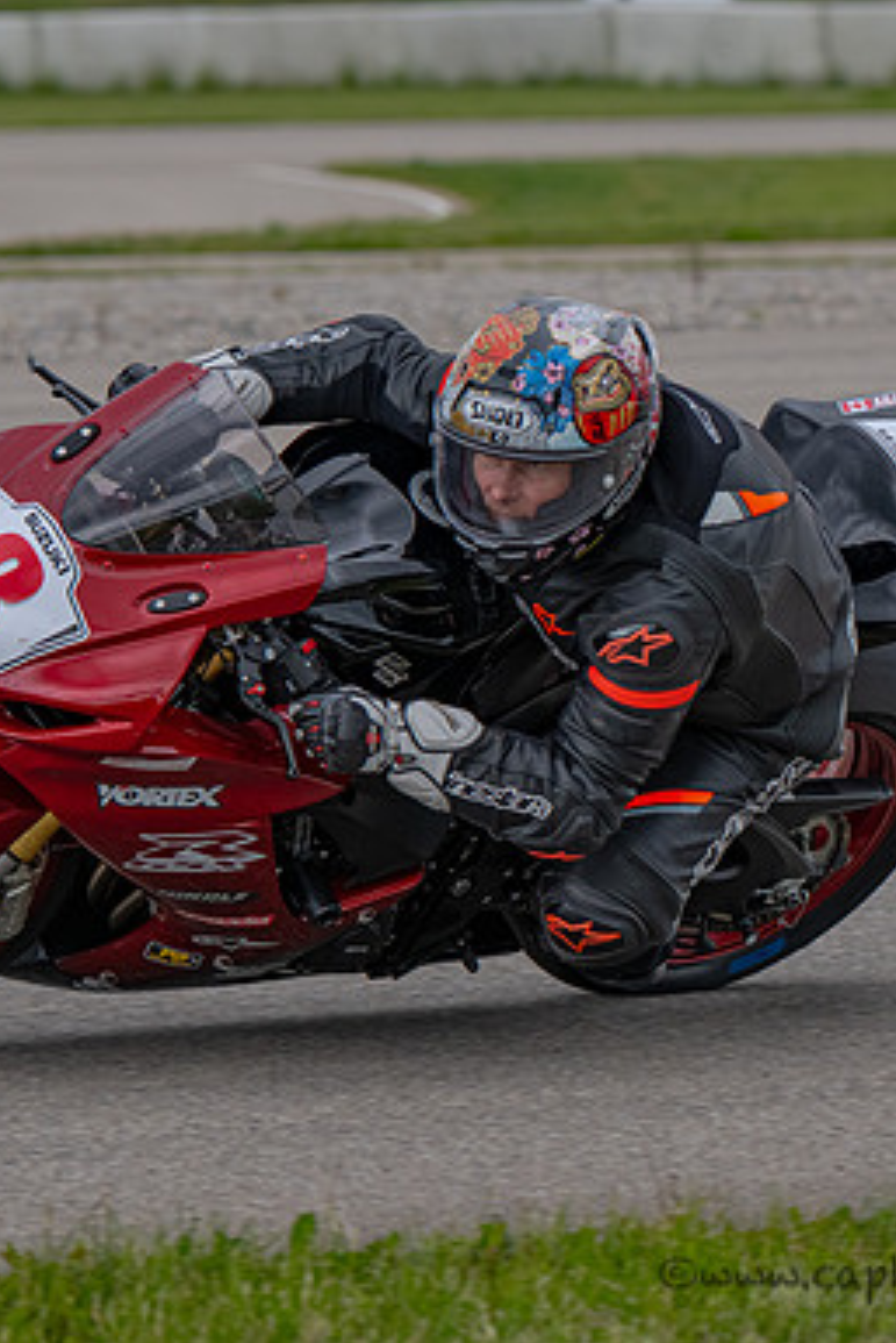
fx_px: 13651
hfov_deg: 3.8
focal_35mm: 366
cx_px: 534
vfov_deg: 5.6
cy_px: 671
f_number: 6.3
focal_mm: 180
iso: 560
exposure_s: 1/1250
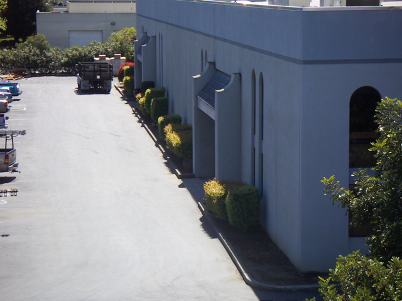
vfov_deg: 13.7
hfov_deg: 18.2
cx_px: 201
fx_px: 1254
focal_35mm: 108
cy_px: 150
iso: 50
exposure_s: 1/400
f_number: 3.7
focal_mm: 14.1
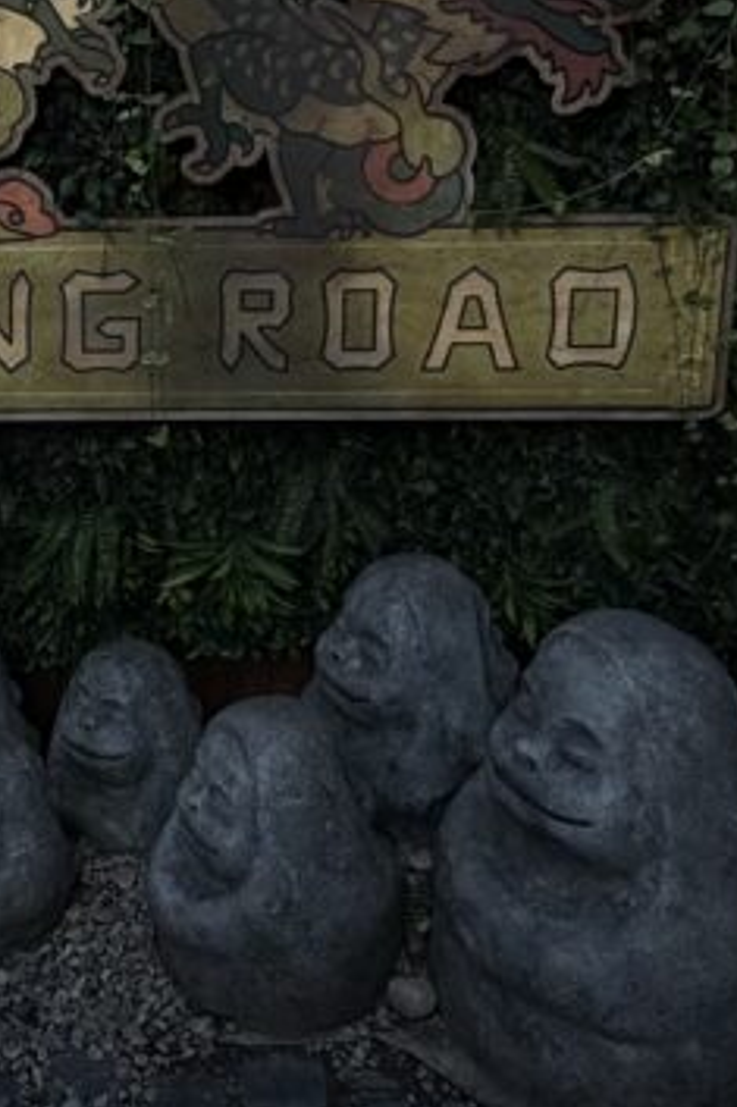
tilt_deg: -12.0
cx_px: 75
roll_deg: +1.5
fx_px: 1014
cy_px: 317
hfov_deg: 37.4
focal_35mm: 33
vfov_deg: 55.3
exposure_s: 1/770
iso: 32
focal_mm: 2.22
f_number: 2.2
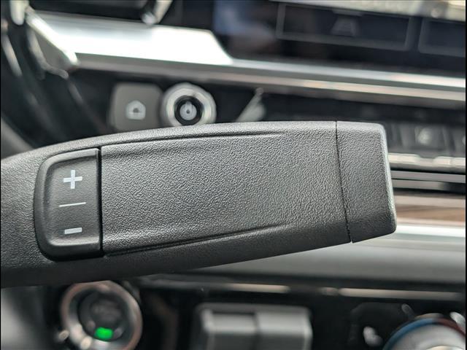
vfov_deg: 29.7
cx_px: 234
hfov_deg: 38.9
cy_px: 175
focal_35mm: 49
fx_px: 661
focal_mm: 6.9
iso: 504
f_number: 1.68
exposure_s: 1/625
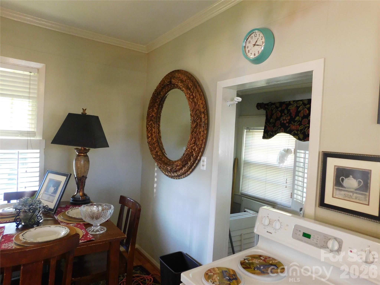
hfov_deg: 73.9
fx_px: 252
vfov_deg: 58.9
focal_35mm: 23
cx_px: 190
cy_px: 142
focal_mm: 4
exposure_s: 1/25
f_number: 3
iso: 400
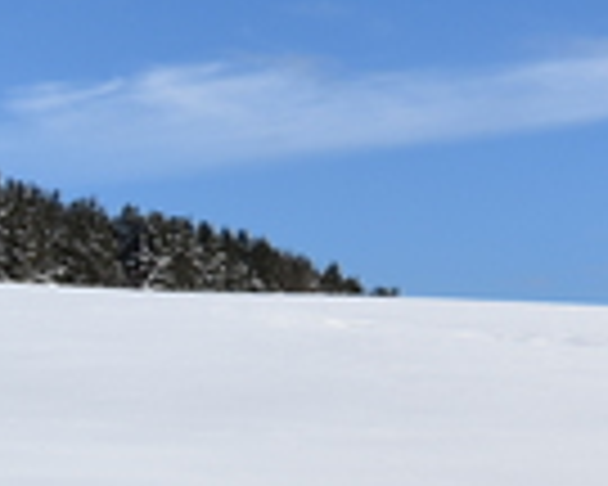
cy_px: -50
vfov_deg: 13.4
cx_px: 1216
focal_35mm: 113
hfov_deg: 14.2
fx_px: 2033
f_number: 10
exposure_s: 1/400
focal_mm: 18
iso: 100
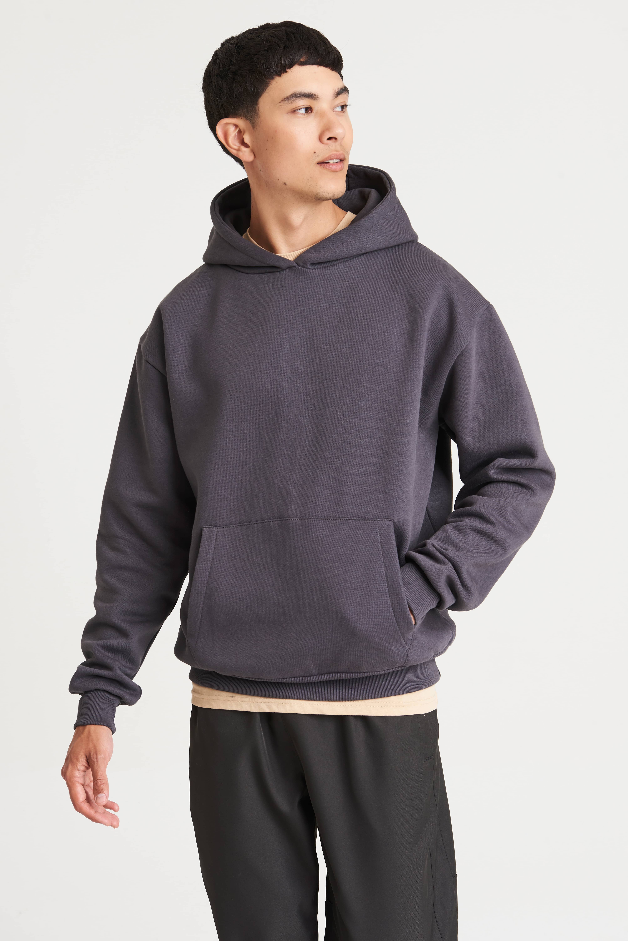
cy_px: 470
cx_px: 314
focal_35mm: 70
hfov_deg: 19.5
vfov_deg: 28.8
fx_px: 1830
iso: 160
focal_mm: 70
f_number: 11
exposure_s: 1/160
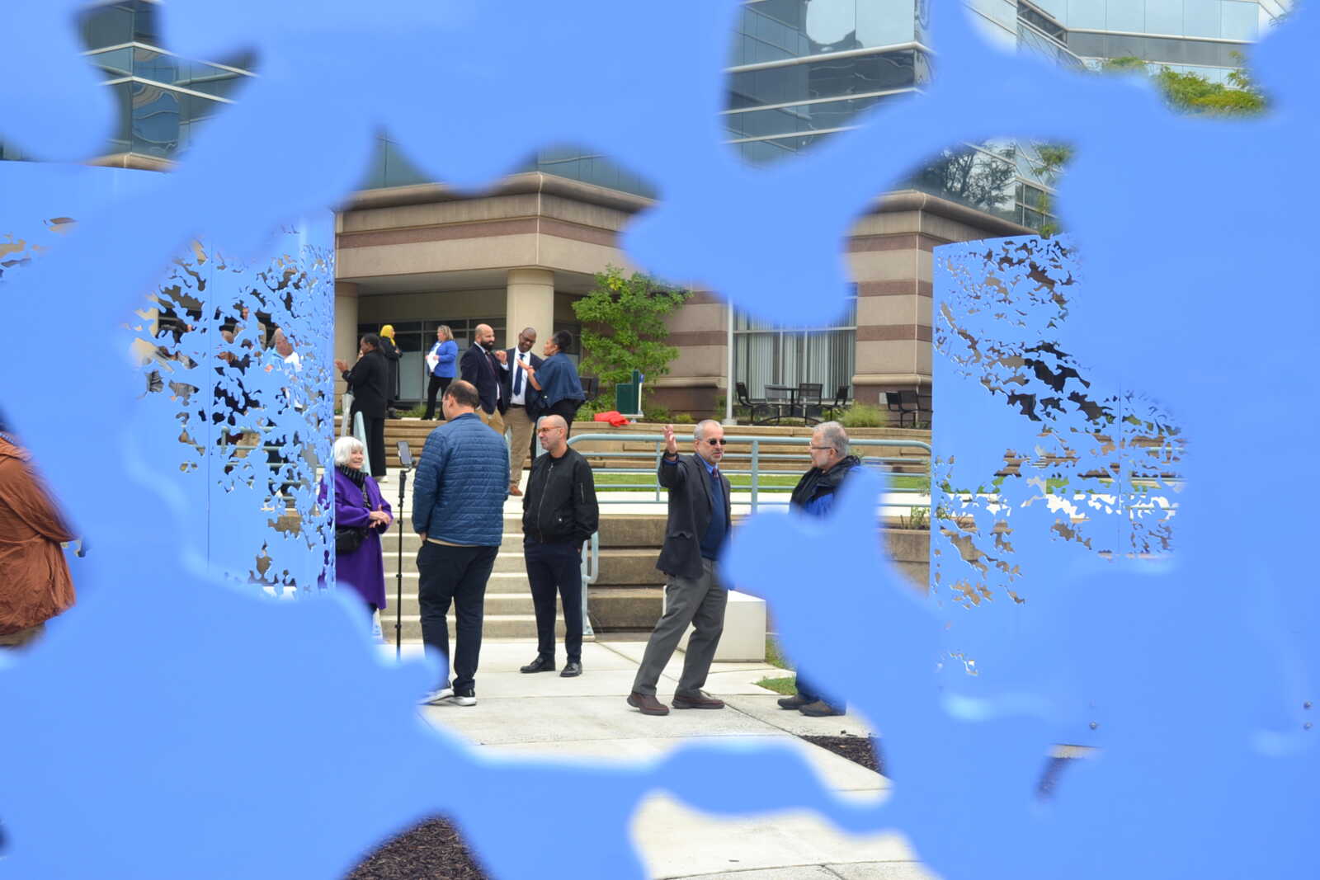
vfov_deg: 30.9
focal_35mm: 44
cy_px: 440
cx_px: 660
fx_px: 1595
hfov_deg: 45.0
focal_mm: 29
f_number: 5.6
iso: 125
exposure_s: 1/125
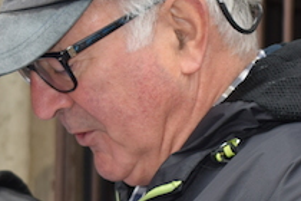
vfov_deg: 6.9
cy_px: 258
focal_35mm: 197
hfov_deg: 10.4
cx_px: 267
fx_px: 1651
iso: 200
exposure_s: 1/125
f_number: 5.6
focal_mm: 27
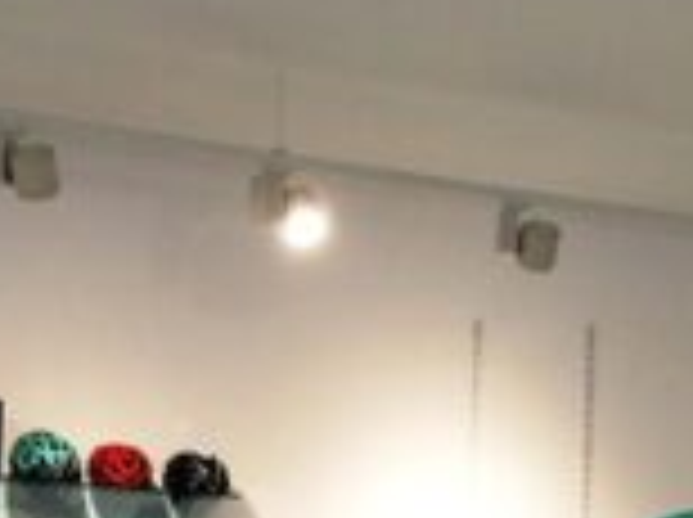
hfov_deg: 17.3
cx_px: 576
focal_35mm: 113
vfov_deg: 12.3
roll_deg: -2.3
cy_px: 829
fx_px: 2259
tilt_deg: -1.7
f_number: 2.2
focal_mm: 4.15
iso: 64
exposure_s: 1/100
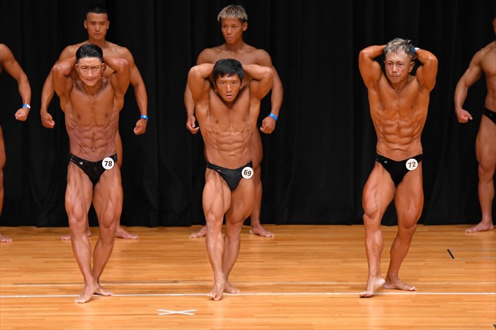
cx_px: 248
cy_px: 165
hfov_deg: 7.6
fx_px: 3718
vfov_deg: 5.1
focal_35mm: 270
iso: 4000
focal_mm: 180
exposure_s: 1/400
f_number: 5.6
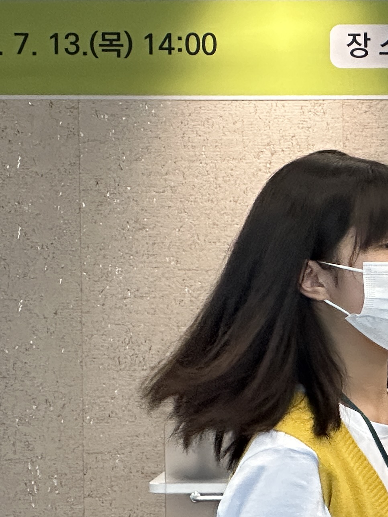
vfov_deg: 8.2
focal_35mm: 241
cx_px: 713
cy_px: 367
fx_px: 3602
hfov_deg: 6.0
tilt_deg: -3.4
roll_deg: +0.1
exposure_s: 1/120
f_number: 2.8
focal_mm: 9
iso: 320
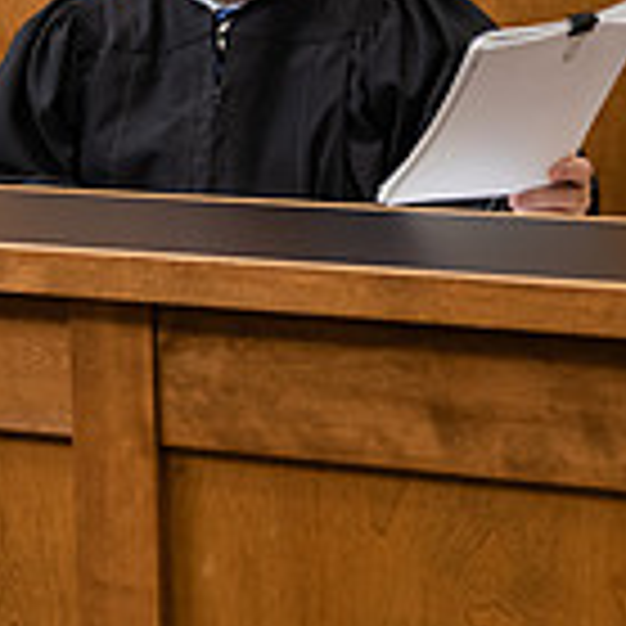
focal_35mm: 135
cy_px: 20
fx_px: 2762
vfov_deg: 12.8
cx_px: 500
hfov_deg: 12.9
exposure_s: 1/200
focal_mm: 38
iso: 1000
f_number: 3.2
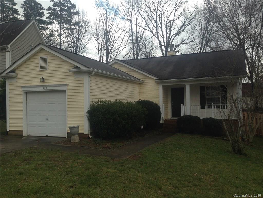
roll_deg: +0.0
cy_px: 99
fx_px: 251
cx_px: 132
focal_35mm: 33
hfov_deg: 55.4
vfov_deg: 42.9
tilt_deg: +0.8
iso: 50
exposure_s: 1/1085
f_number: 2.4
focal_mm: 4.12
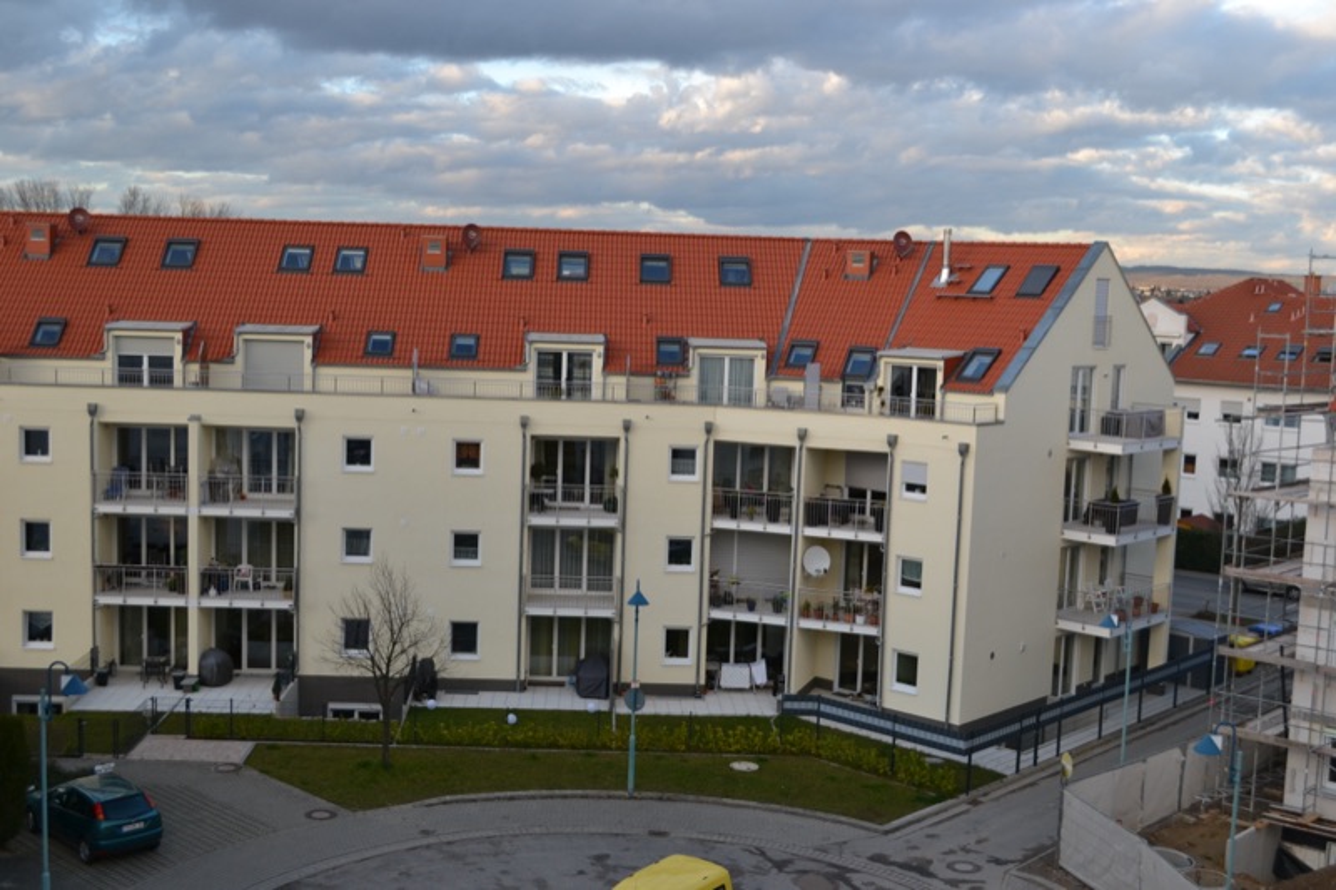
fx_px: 1558
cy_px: 445
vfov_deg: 31.9
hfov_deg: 46.4
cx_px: 668
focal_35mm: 42
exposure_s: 1/125
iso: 160
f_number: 5.6
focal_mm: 28
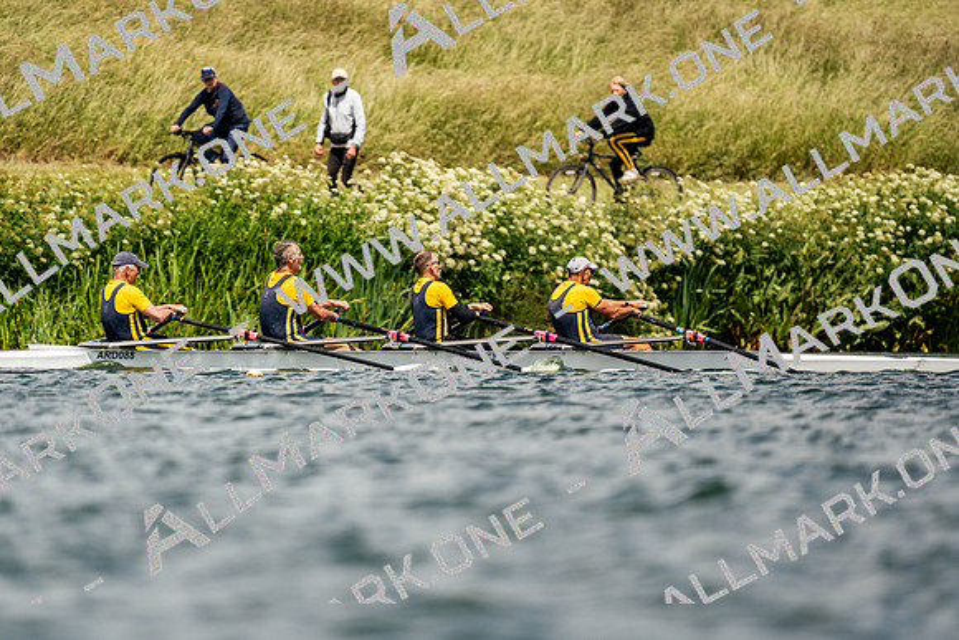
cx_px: 480
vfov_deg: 2.3
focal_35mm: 600
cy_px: 320
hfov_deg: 3.4
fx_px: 15986
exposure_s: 1/2000
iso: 250
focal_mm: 600
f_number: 6.3
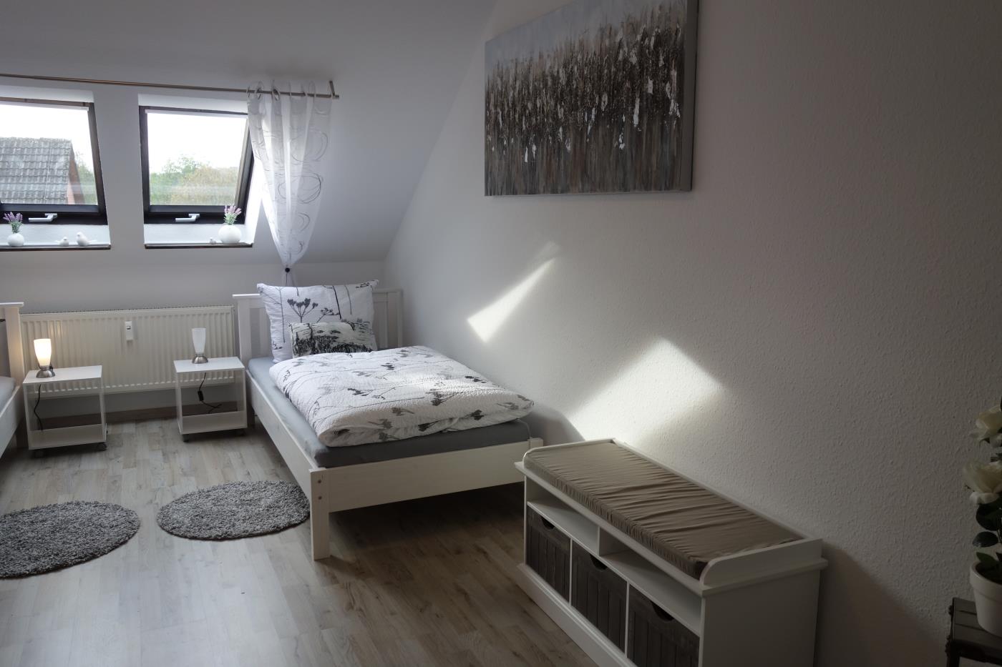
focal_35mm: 28
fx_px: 779
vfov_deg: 46.4
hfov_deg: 65.5
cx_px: 501
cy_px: 334
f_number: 2.8
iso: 125
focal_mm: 10.4
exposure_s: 1/100
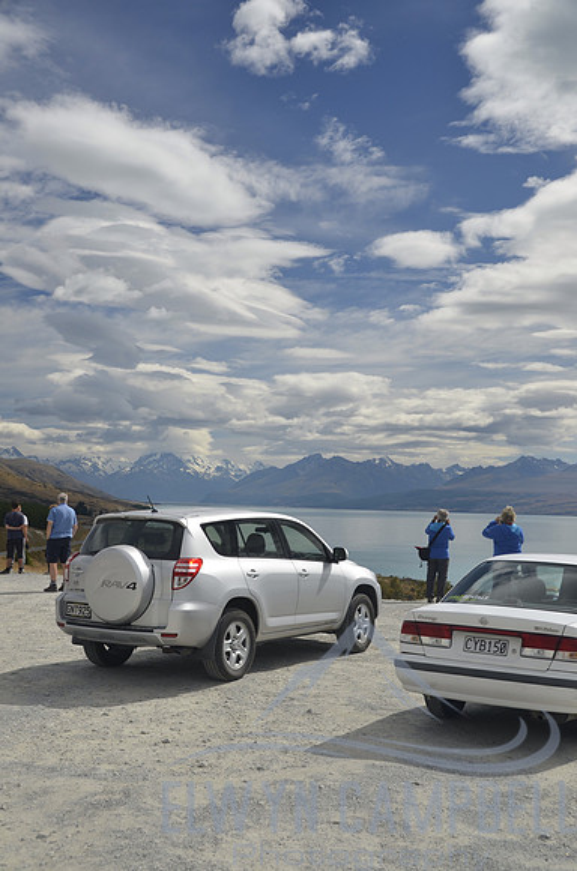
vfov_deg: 46.5
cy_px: 436
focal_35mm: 42
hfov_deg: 31.7
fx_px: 1015
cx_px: 288
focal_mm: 28
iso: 140
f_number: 8
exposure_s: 1/250
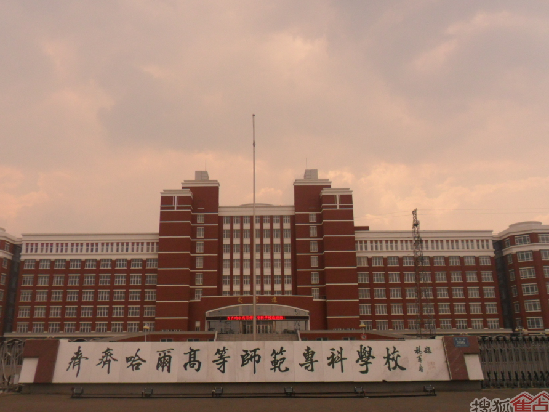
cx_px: 255
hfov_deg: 58.3
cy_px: 201
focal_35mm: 31
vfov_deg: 45.4
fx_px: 492
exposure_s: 1/180
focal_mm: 4.9
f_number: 8.9
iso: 80
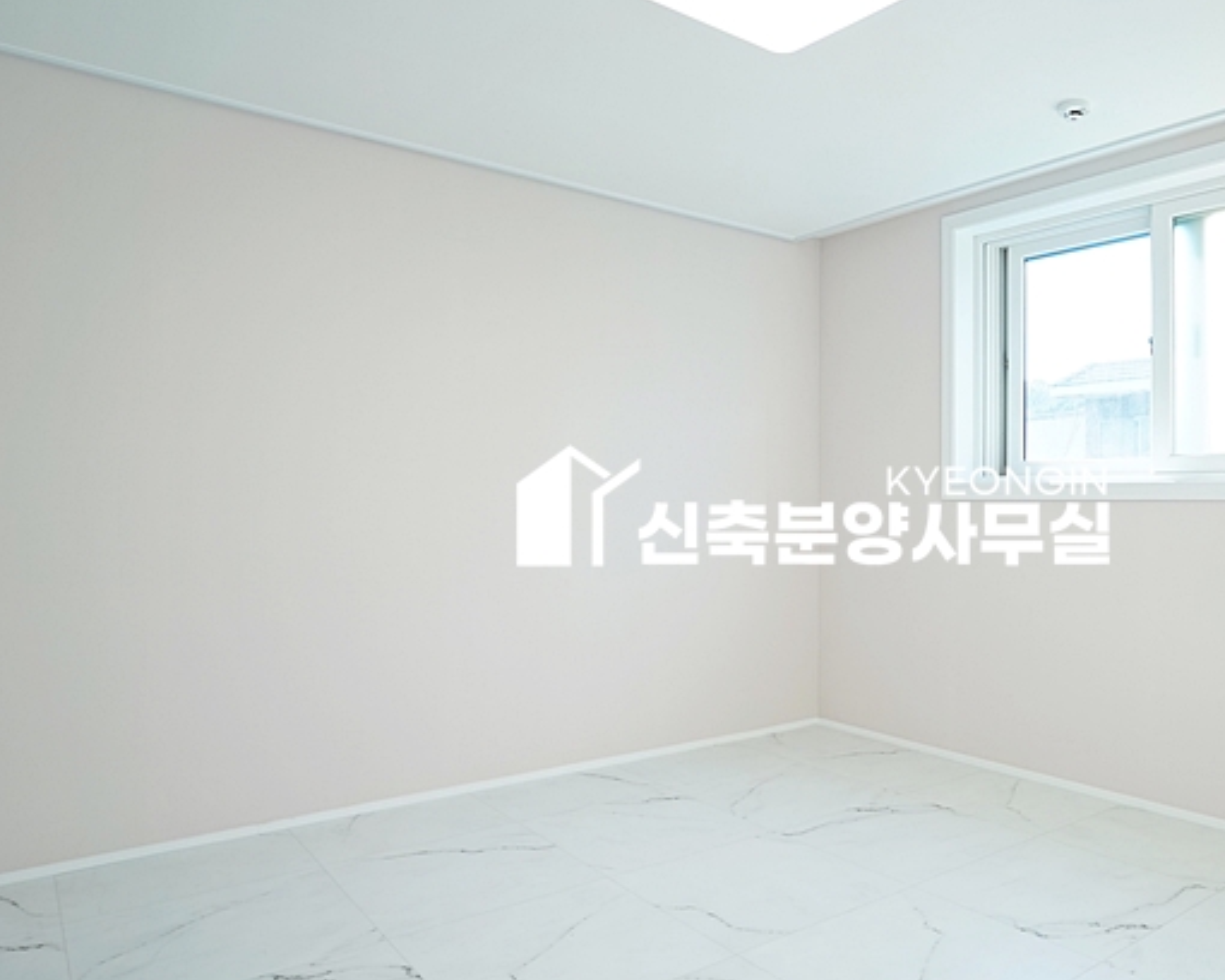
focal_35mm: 25
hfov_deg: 66.4
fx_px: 906
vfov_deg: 56.8
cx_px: 812
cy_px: 498
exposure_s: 1/60
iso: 250
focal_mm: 17
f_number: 4.5
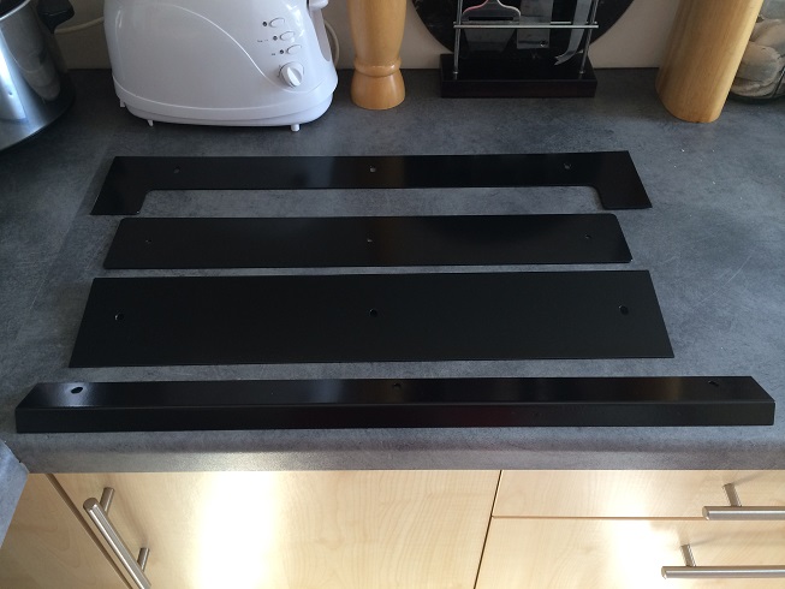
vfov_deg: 46.8
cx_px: 392
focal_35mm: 30
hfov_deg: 60.0
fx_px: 680
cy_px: 294
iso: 50
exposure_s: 1/30
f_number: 2.2
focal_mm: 4.12
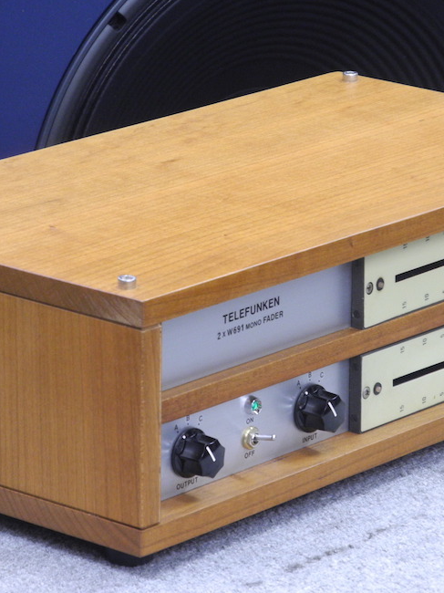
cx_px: 232
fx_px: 3868
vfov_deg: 8.8
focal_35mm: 226
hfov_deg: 6.6
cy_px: 267
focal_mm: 32.6
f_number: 5
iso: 400
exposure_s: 1/9.5
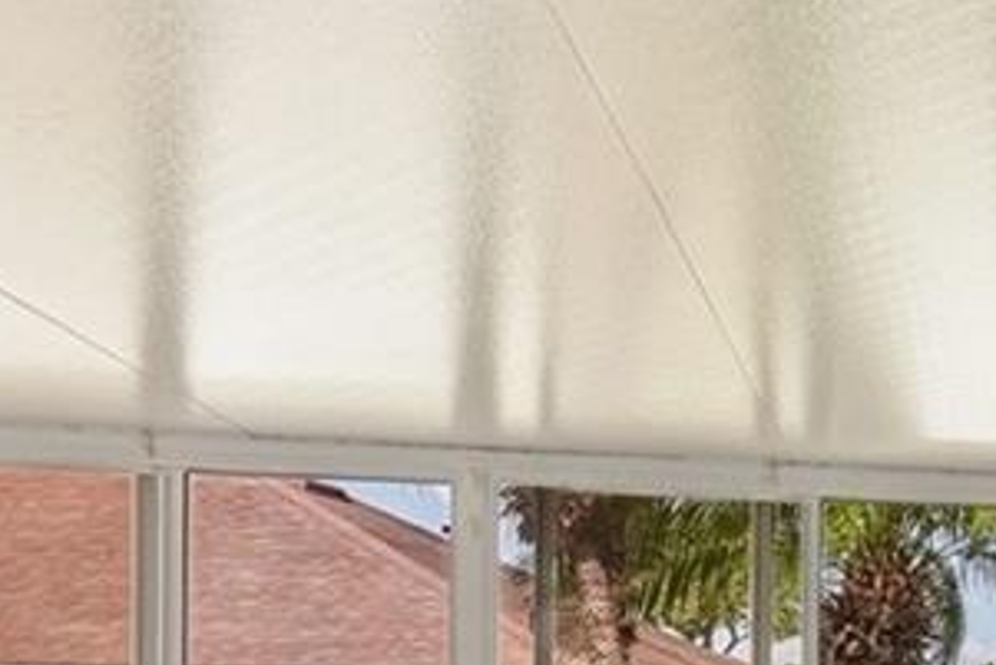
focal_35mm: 85
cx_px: 1923
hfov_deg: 17.8
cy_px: 784
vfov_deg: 15.5
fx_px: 2353
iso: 400
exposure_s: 1/60
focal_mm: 16
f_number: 8
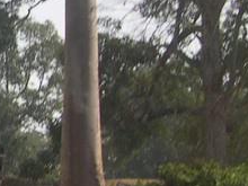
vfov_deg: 6.7
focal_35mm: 221
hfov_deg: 8.2
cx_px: -353
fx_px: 1583
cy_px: 12
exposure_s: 1/175
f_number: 7.6
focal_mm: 8
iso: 100
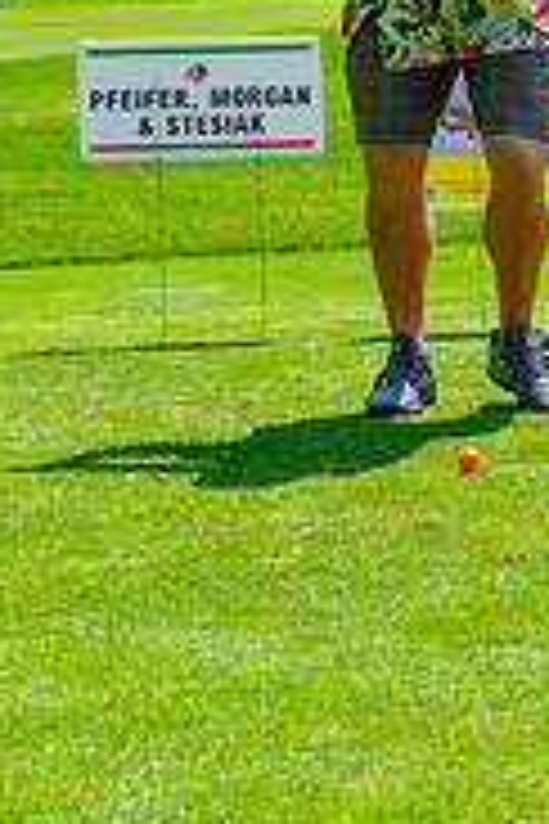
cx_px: 418
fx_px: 4666
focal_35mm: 204
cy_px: 54
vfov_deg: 10.0
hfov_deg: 6.7
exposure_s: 1/320
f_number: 5.6
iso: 200
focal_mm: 55
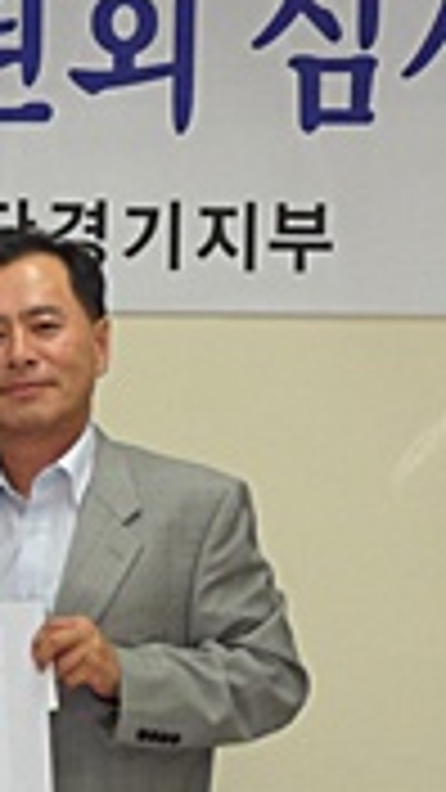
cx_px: -113
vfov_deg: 15.7
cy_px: 565
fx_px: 2859
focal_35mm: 136
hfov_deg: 8.8
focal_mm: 7.8
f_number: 4.5
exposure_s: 1/45
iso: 240
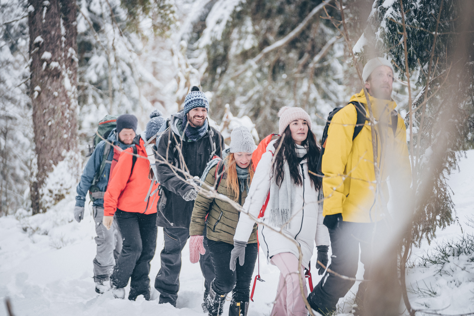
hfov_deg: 15.5
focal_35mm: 132
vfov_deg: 10.4
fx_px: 1738
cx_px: 237
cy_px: 158
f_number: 2.8
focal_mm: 132
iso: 1250
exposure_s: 1/400
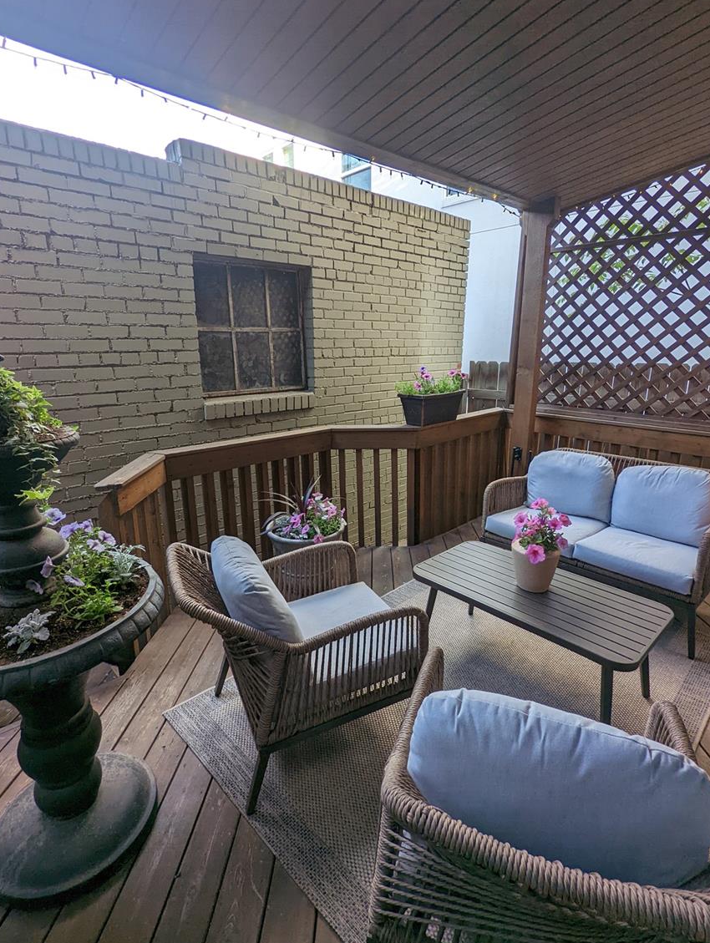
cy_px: 468
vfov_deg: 90.9
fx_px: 464
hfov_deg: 74.9
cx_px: 357
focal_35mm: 17
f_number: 2.2
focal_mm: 2.35
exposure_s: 1/96.6
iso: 60
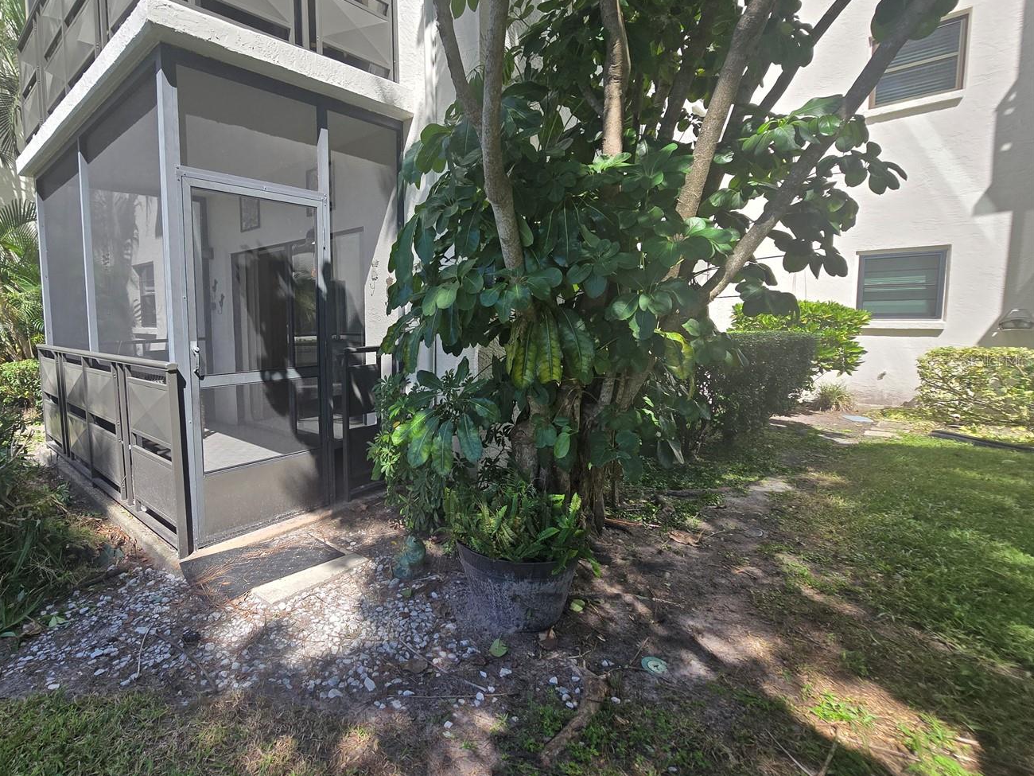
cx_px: 400
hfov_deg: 92.9
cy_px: 360
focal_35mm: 16
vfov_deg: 78.0
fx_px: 478
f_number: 2.2
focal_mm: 2.2
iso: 50
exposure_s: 1/1199
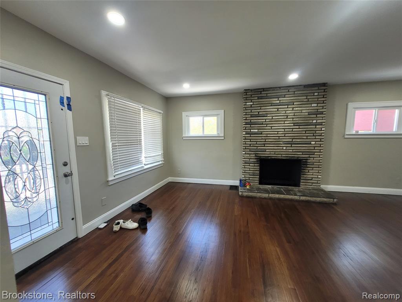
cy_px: 151
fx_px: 151
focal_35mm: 13
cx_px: 201
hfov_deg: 106.2
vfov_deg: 89.9
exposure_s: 1/60
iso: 125
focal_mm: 1.74
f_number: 2.2
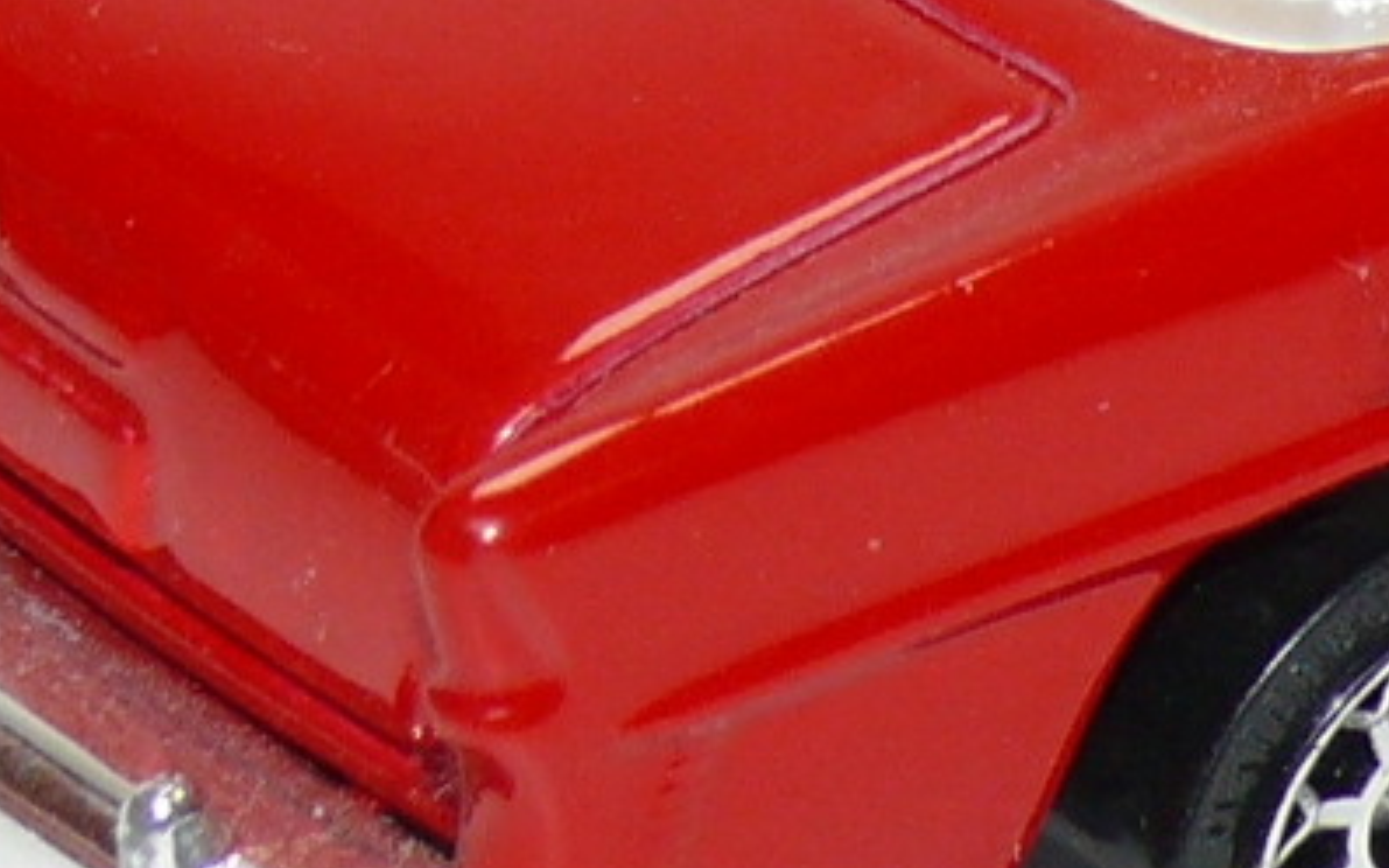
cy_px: -424
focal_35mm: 436
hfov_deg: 4.8
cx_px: 1837
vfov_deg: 3.0
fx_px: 16502
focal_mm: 13.4
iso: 100
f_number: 4
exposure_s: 1/30
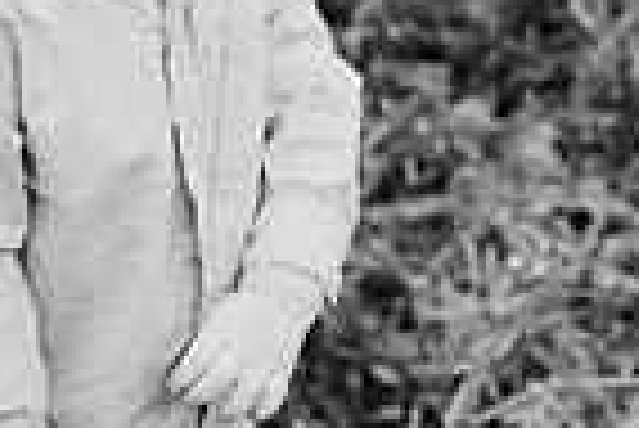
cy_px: -92
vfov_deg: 13.6
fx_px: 1741
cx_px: 572
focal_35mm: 98
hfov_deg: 20.4
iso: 125
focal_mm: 24
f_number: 2.2
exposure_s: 1/800
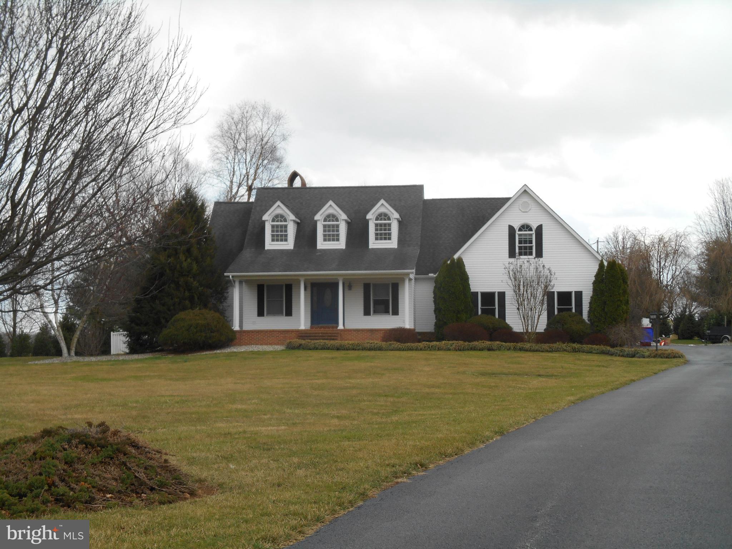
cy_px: 274
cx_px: 366
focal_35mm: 61
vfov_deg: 24.0
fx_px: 1290
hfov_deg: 31.7
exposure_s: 1/320
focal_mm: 10.9
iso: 80
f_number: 4.4
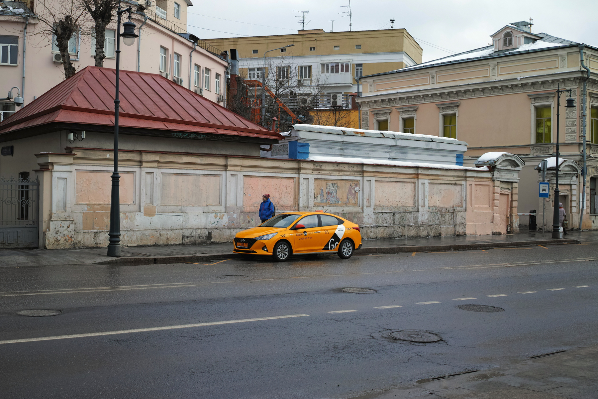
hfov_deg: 43.6
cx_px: 299
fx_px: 747
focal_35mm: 45
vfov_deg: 29.9
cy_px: 200
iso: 100
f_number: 5.6
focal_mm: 30
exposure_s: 1/200
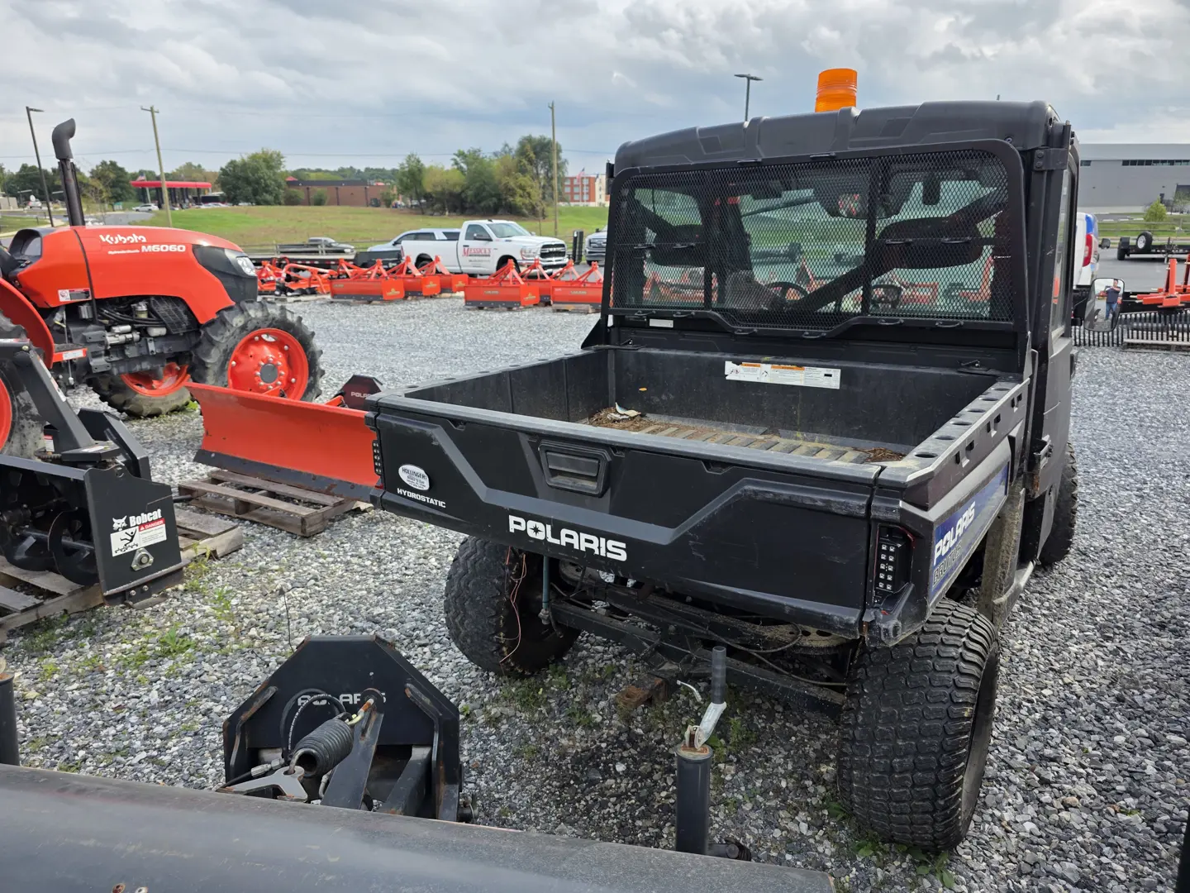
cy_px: 446
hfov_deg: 73.9
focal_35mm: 23
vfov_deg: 58.9
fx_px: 791
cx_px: 595
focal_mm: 6.3
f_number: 1.7
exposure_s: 1/2116
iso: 80
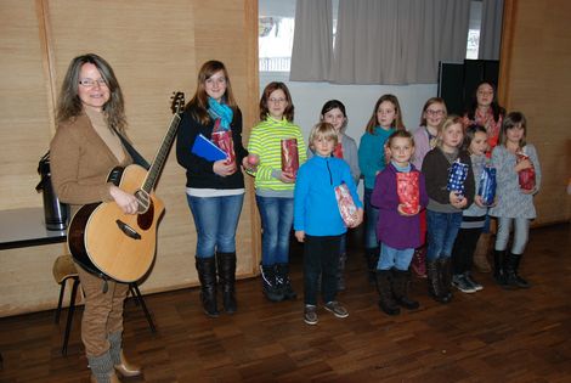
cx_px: 286
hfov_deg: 61.8
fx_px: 477
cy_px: 192
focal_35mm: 30
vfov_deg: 43.8
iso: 640
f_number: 4.5
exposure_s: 1/60
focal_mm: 20
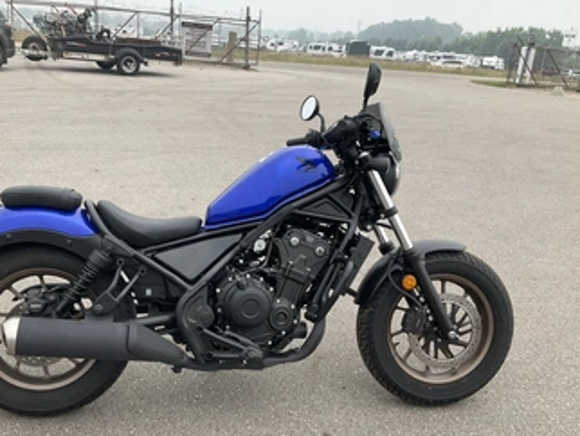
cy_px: 250
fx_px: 604
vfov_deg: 39.6
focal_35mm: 36
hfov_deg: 51.1
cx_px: 247
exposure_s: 1/855
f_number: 1.8
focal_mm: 3
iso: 25
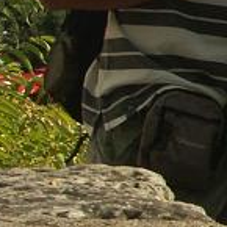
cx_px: 755
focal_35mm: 294
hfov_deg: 5.5
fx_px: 2181
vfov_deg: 6.0
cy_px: 102
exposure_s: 1/200
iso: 64
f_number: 7.1
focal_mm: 12.19
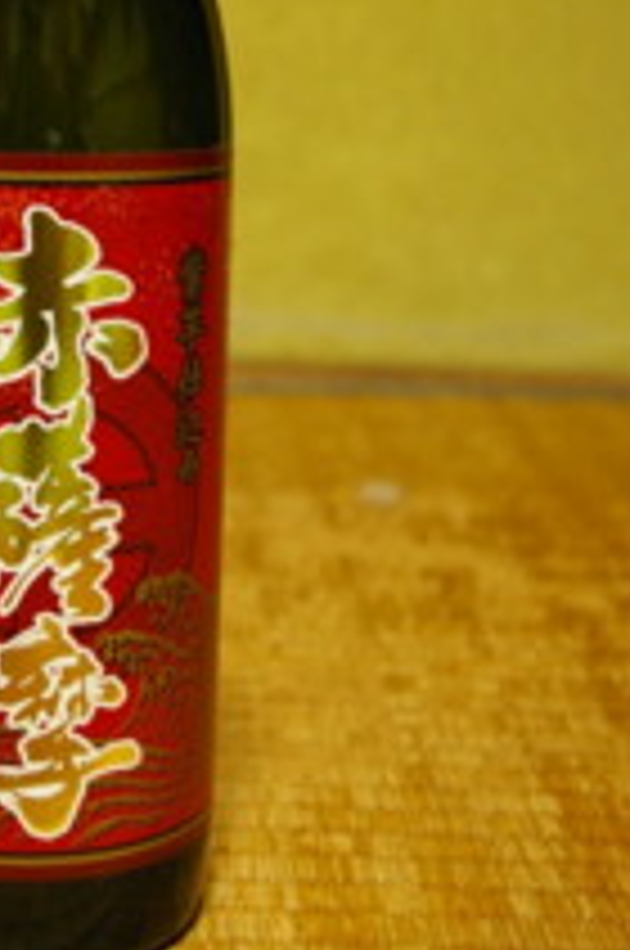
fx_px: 1949
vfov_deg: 27.0
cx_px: 54
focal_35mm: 74
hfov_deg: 18.1
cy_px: 234
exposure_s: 1/8
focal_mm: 26
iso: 800
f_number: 4
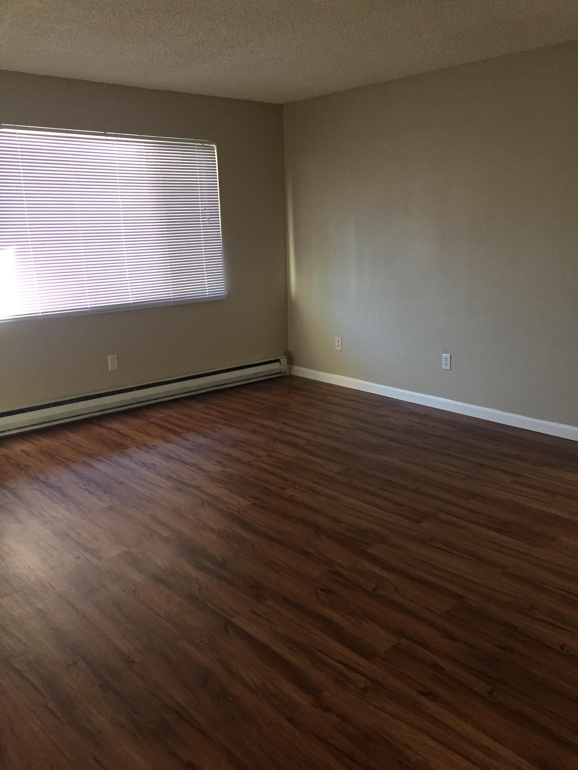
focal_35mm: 29
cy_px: 385
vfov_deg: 61.7
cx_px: 289
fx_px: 646
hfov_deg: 48.2
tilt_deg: -13.6
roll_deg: +1.5
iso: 200
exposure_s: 1/30
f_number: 2.2
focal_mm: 4.15
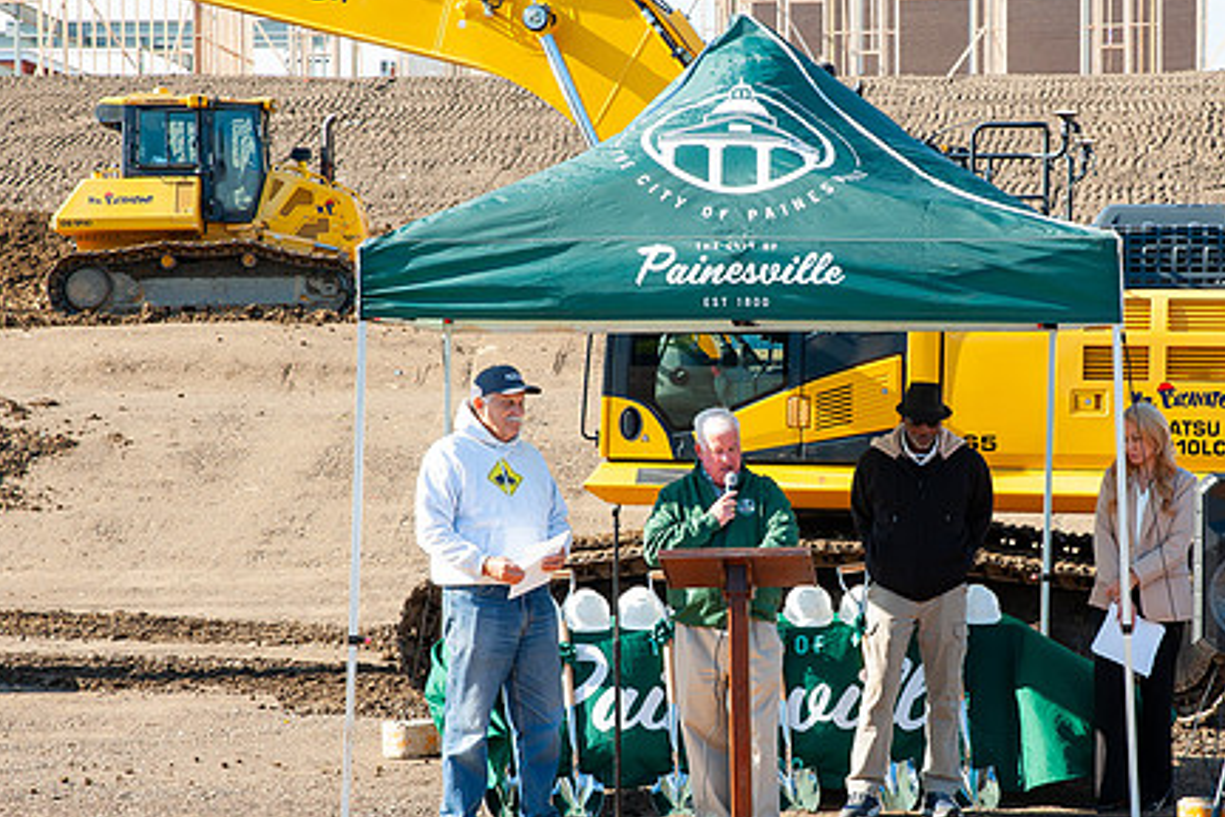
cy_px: 502
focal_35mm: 94
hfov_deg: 21.6
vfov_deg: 14.5
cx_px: 785
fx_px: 3198
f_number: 13
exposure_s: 1/200
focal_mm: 70
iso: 400
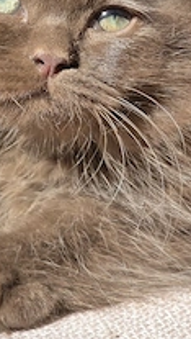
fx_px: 1301
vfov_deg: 14.8
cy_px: 111
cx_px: -15
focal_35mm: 145
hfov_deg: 8.3
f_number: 2.4
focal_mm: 7.9
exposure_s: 1/1250
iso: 50
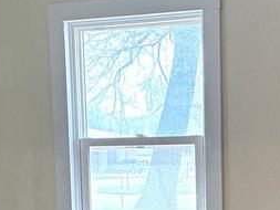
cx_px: 214
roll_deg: +1.0
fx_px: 785
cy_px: 217
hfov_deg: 20.1
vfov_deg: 15.0
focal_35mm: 97
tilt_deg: -5.0
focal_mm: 6.76
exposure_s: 1/234
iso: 125
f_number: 1.78
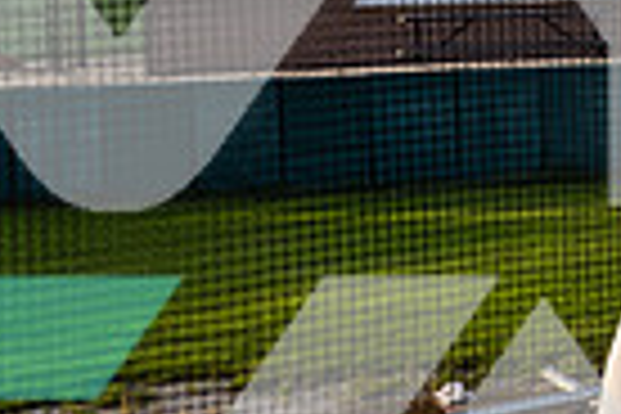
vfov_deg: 13.3
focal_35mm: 101
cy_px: -29
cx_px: 873
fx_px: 1742
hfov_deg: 18.4
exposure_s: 1/320
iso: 250
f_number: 6.3
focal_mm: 24
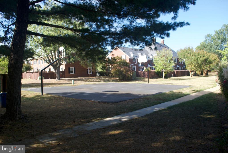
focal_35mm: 27
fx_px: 171
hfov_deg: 67.3
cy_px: 76
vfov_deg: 48.0
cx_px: 114
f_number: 6.3
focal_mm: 18
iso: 100
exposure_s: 1/160
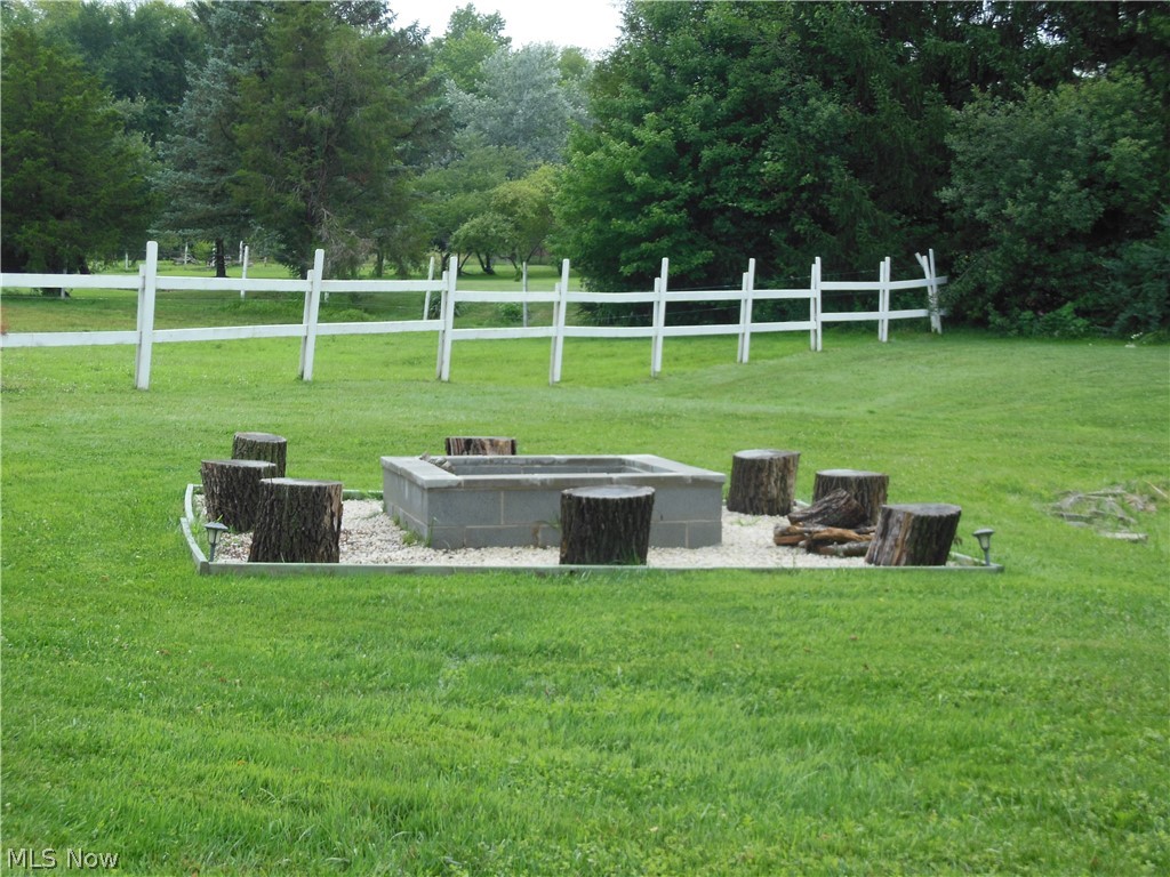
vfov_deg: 22.3
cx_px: 585
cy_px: 438
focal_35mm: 66
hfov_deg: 29.4
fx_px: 2231
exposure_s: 1/250
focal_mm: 11.7
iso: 125
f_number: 4.3
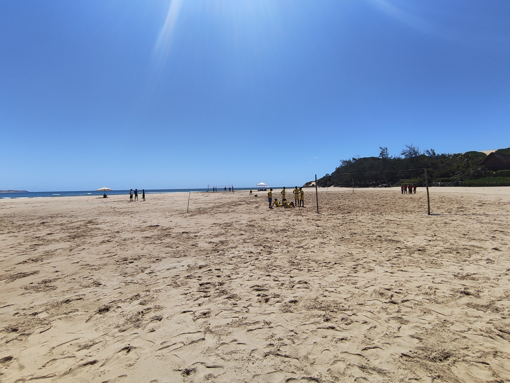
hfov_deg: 98.1
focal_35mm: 15
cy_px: 192
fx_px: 221
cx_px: 255
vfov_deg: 81.8
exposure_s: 1/2764
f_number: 2.2
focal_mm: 1.64
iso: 50
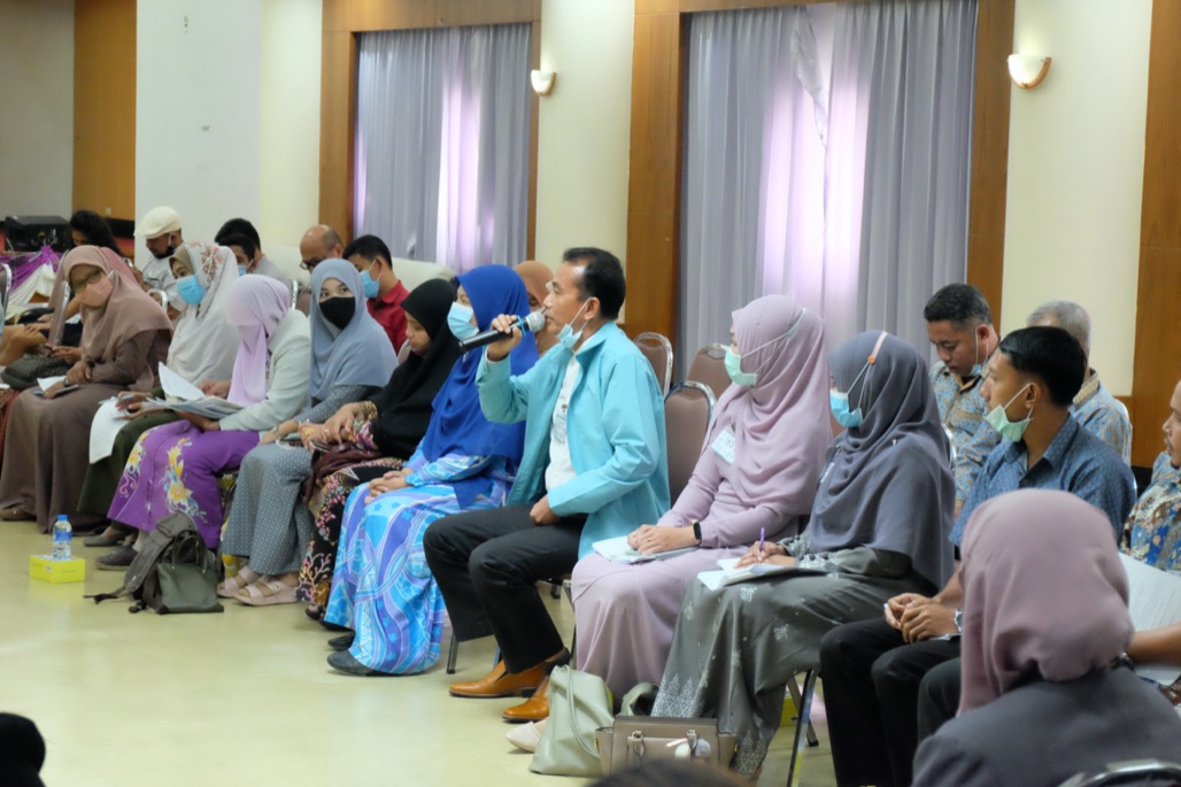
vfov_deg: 18.2
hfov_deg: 27.0
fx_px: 2460
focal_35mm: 75
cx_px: 590
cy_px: 394
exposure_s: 1/150
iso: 6400
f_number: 5.6
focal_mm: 50
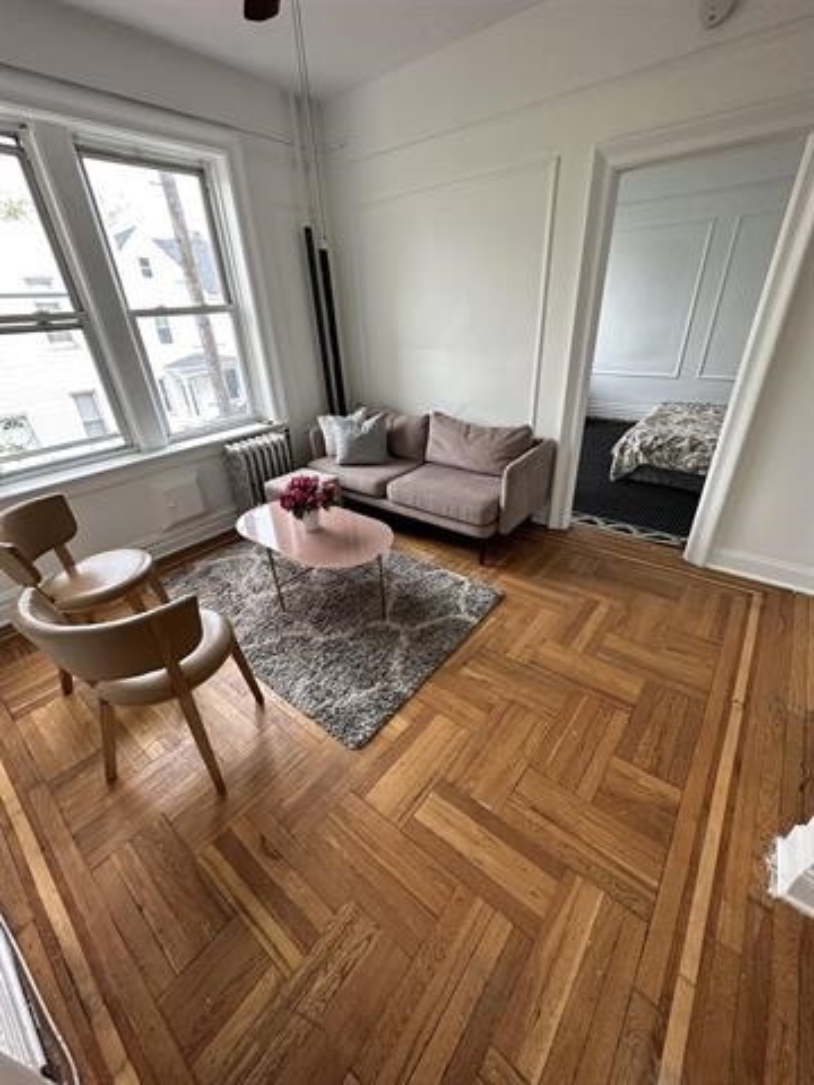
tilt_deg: -27.9
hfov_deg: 85.7
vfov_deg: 102.1
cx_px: 407
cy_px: 542
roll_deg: +4.8
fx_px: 439
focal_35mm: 14
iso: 200
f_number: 2.2
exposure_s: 1/99
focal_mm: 2.22
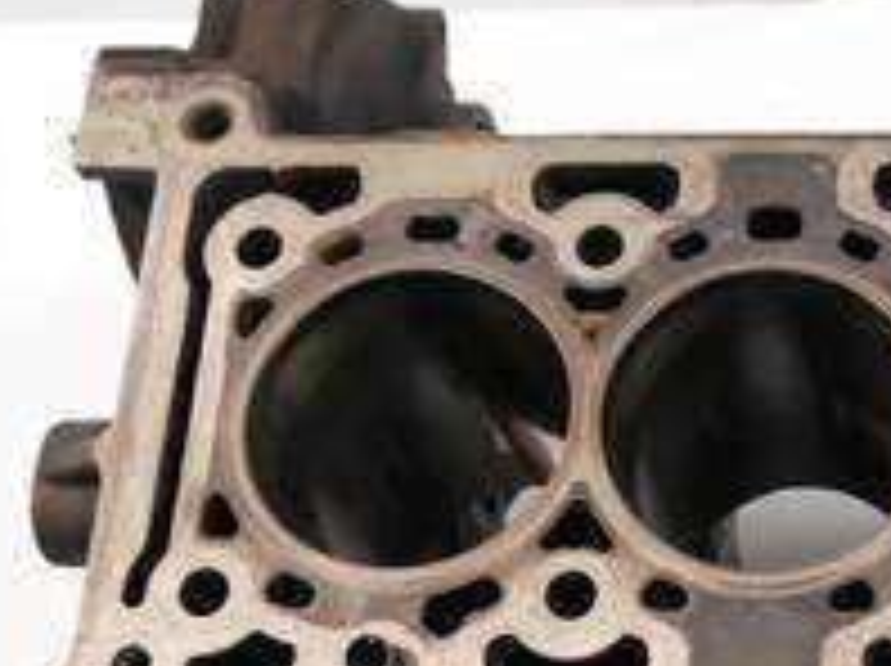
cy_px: 567
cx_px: 873
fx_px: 1748
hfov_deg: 27.1
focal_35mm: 68
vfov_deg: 21.2
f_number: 3.5
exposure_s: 1/60
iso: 800
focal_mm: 14
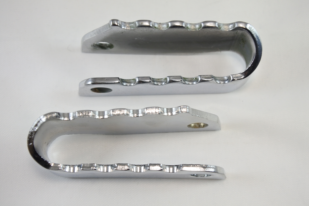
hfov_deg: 36.2
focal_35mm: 55
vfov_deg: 24.6
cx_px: 154
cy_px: 103
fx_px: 472
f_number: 4.8
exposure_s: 1/200
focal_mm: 20.6
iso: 400
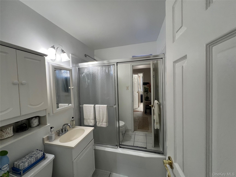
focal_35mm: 13
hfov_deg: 106.2
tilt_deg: -2.2
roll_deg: +1.9
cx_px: 118
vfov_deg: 89.9
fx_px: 89
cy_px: 88
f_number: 1.8
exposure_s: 1/120
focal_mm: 1.57
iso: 250
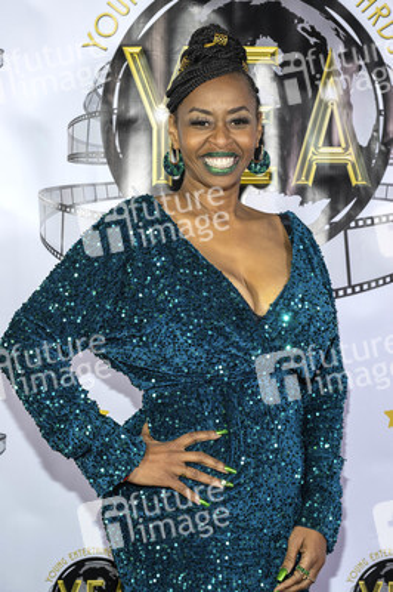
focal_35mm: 54
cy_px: 296
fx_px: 886
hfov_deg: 25.0
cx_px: 196
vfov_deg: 36.9
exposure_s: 1/200
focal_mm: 54
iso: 800
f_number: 5.6
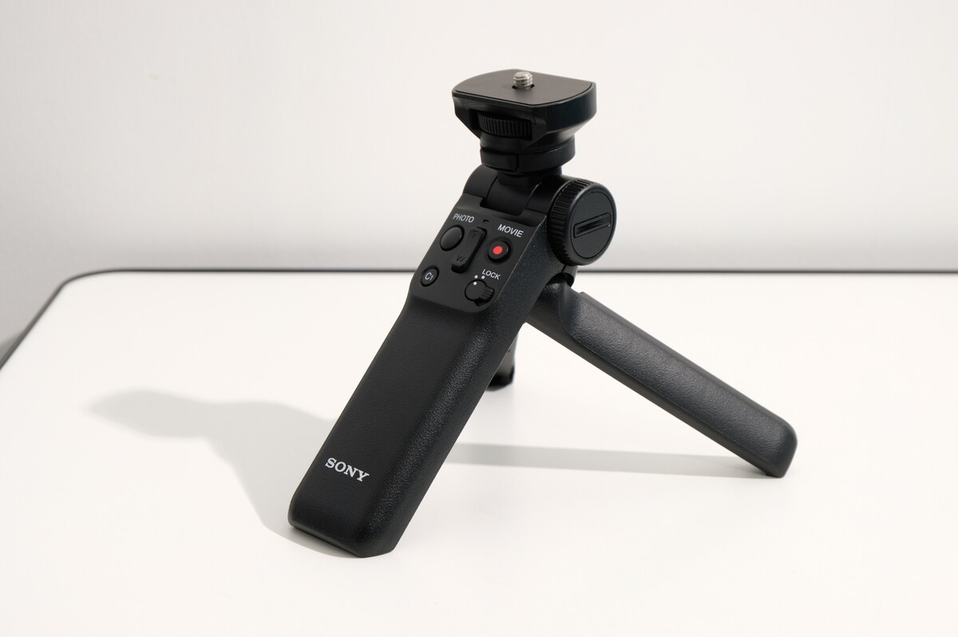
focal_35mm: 63
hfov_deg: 31.9
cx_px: 479
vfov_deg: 21.5
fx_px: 1675
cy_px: 318
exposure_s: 1/100
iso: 200
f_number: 8
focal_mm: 41.8
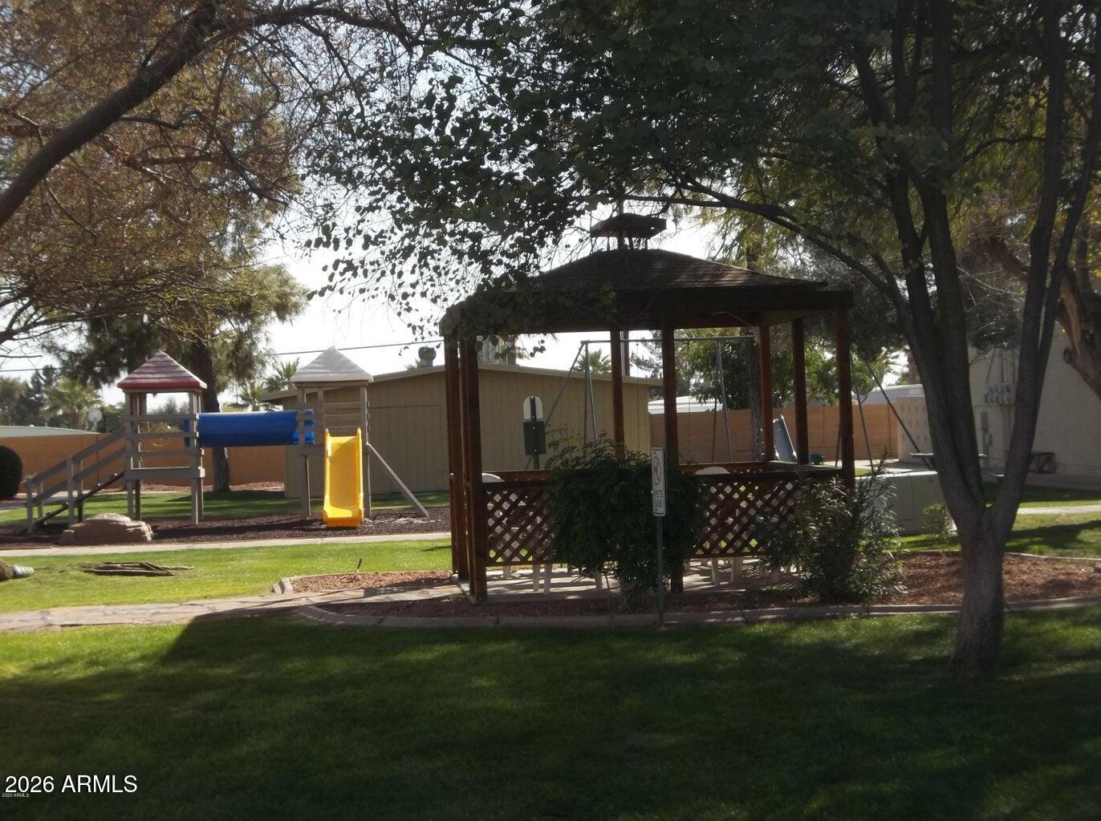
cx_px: 550
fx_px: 2000
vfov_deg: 23.2
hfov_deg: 30.8
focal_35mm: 63
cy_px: 410
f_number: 5.6
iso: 80
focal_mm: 11.2
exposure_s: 1/250
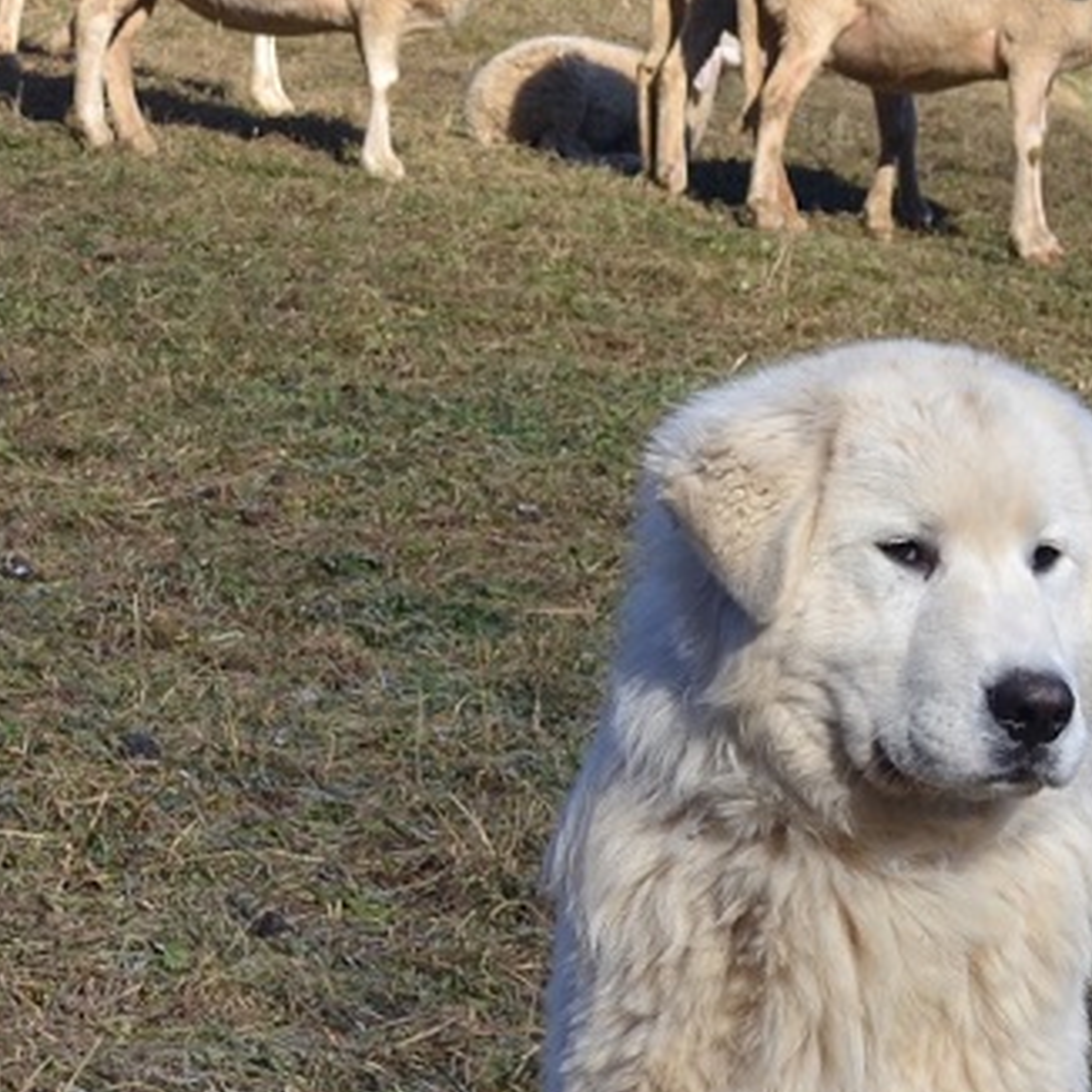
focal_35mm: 129
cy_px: 672
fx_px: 4604
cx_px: -429
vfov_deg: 13.5
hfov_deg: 13.0
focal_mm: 22
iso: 100
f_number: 6.3
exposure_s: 1/160
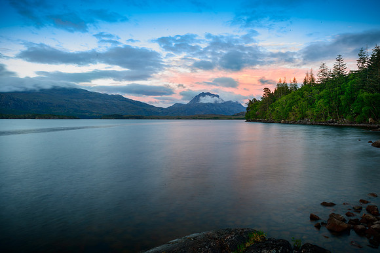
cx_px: 190
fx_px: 285
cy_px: 126
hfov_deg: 67.4
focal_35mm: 27
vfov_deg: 48.0
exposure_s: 8
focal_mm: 27
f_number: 22
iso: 50
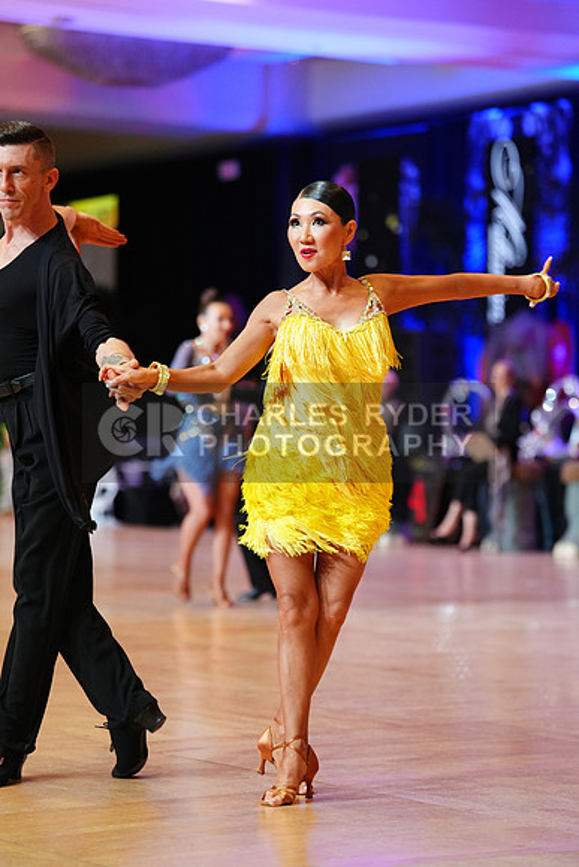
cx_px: 290
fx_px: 2676
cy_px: 434
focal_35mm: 111
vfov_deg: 18.4
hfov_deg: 12.3
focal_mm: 111
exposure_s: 1/400
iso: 2500
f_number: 2.8
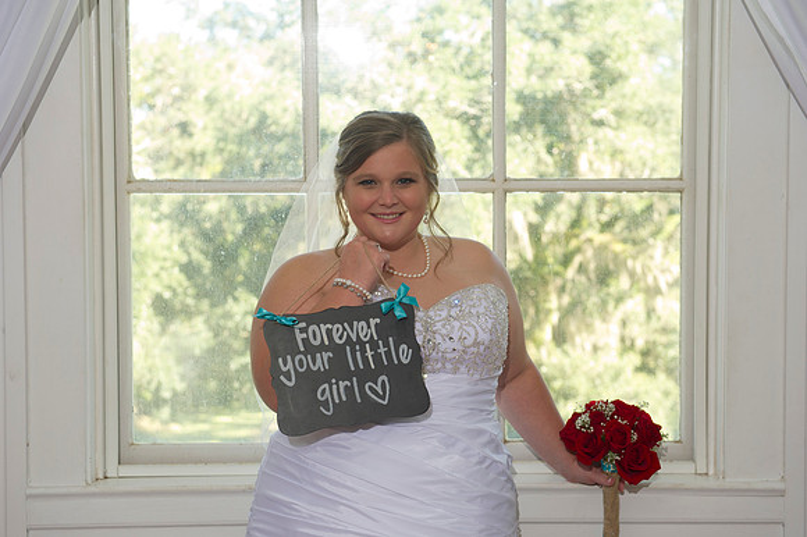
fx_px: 1344
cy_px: 268
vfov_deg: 22.6
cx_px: 404
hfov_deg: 33.4
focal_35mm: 60
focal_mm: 60
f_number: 5.6
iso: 640
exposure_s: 1/100
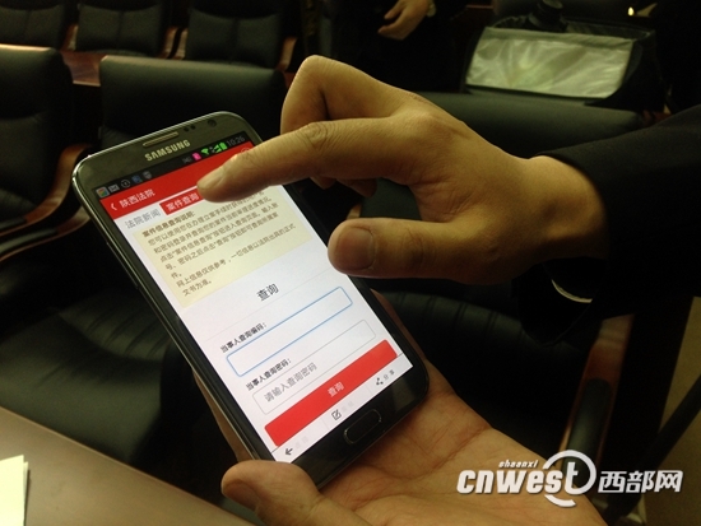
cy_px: 263
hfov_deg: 55.3
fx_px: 669
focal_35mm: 33
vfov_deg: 43.0
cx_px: 350
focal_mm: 4.12
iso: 64
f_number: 2.4
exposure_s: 1/20
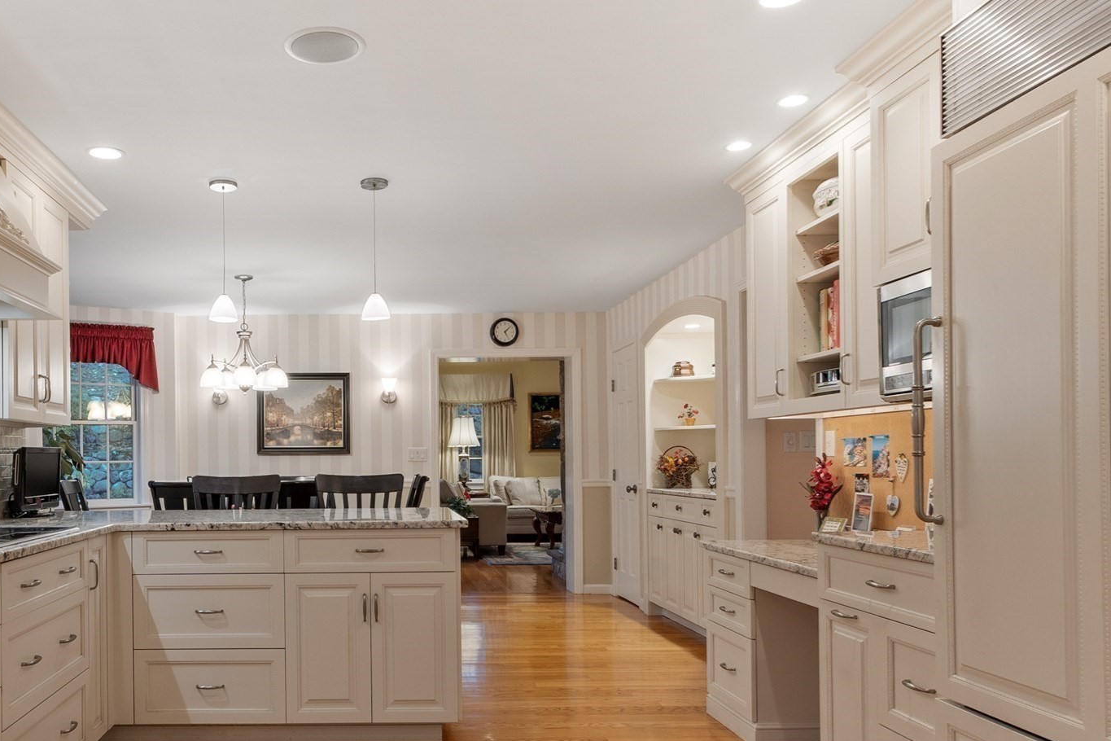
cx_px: 395
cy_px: 452
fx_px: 833
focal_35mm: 27
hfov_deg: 66.0
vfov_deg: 47.6
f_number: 8
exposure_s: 1.3
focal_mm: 12
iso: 320
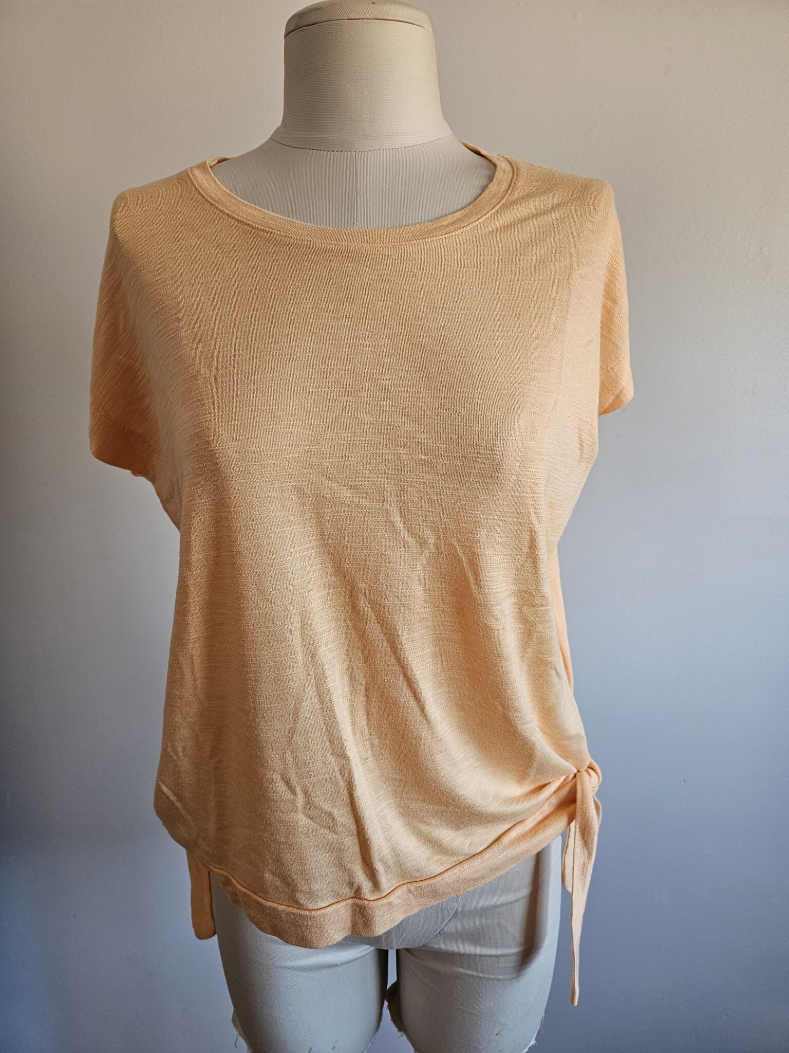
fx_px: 699
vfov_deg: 73.9
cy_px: 526
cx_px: 394
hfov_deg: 58.9
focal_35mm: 23
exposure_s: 1/120
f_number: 1.7
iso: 200
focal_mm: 6.3
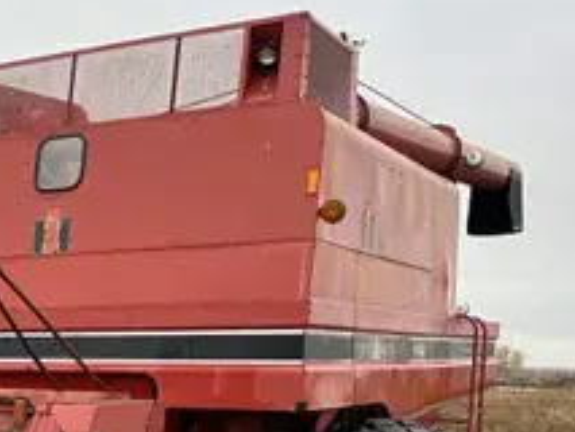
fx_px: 1197
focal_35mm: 72
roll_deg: +0.1
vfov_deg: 19.5
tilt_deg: -3.2
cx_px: -94
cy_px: 486
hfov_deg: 24.7
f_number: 1.78
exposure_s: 1/412
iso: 80
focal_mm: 6.86
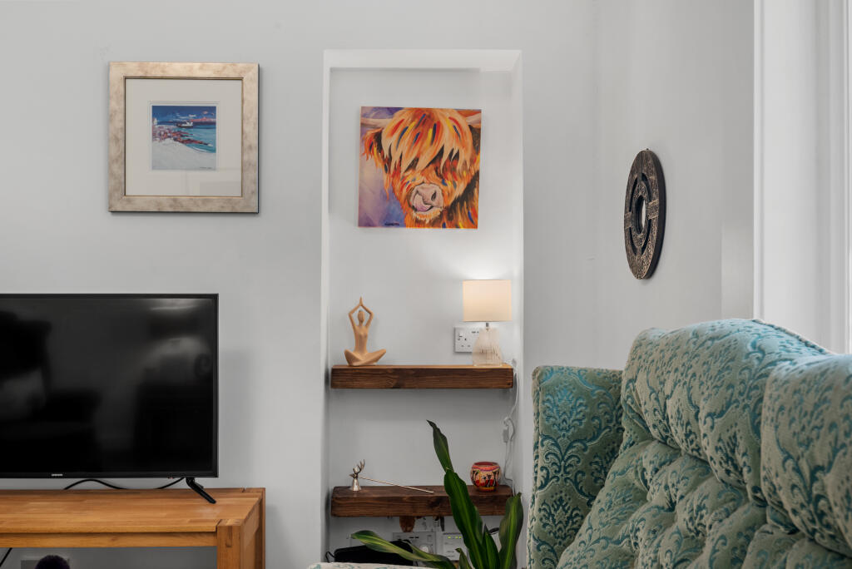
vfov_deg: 37.9
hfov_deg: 54.4
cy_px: 284
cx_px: 426
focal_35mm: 35
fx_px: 829
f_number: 9
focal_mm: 35
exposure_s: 1/1.67
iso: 250
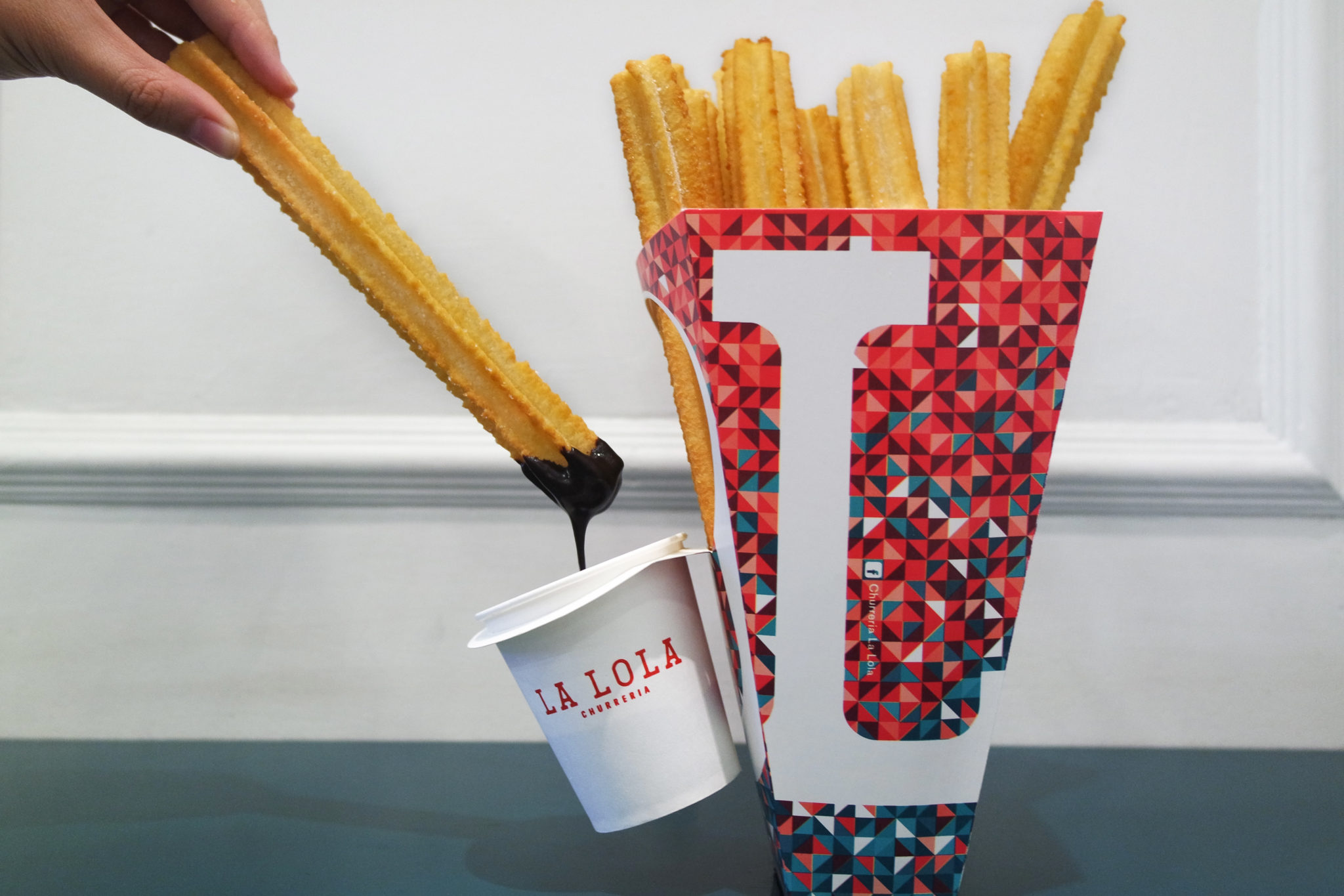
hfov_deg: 57.2
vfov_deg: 40.0
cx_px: 672
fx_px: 1232
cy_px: 448
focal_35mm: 33
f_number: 3.5
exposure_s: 1/40
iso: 800
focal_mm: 22
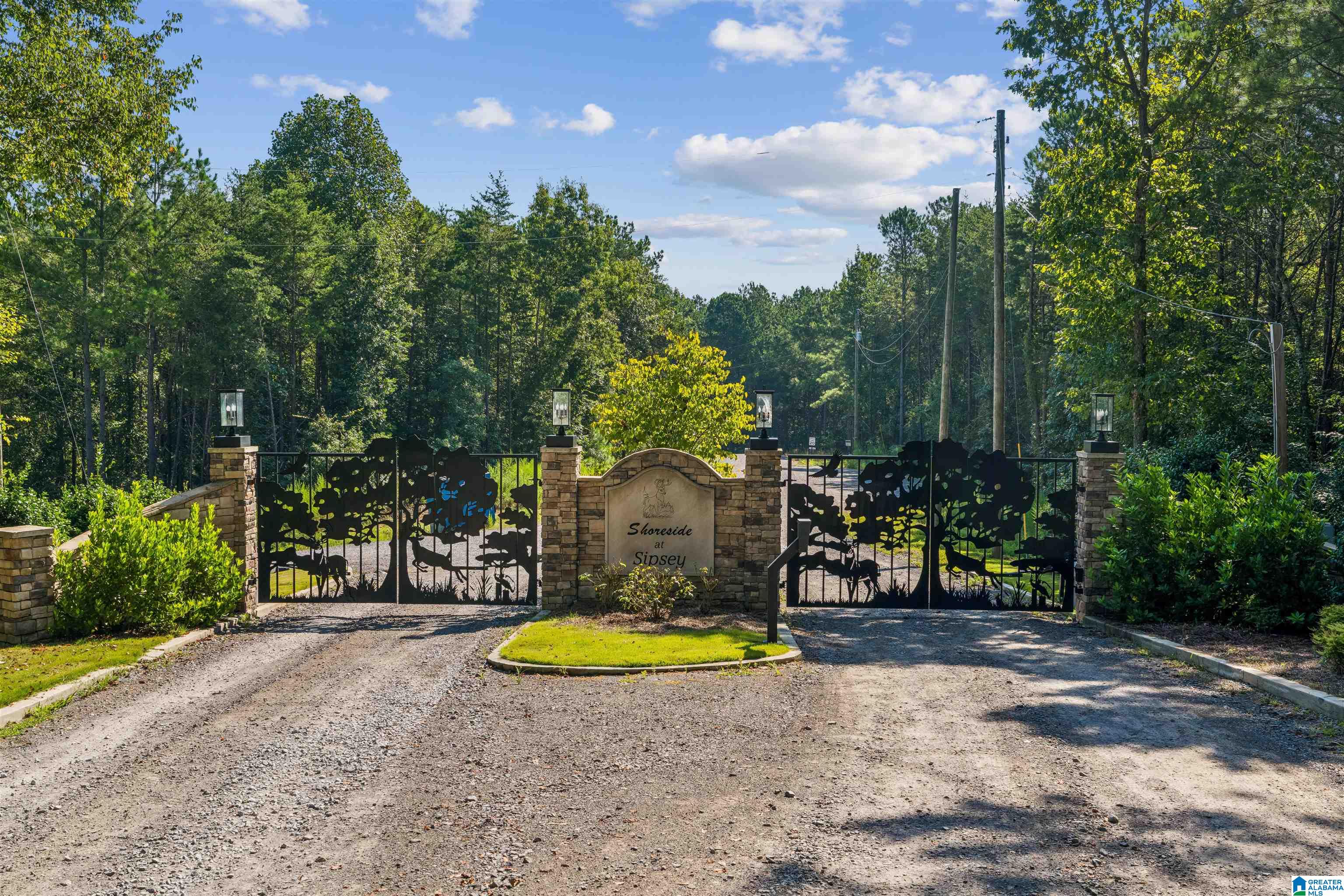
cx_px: 672
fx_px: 1307
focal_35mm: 35
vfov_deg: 37.9
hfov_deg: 54.4
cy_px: 448
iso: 400
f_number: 13
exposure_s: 1/200
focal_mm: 35
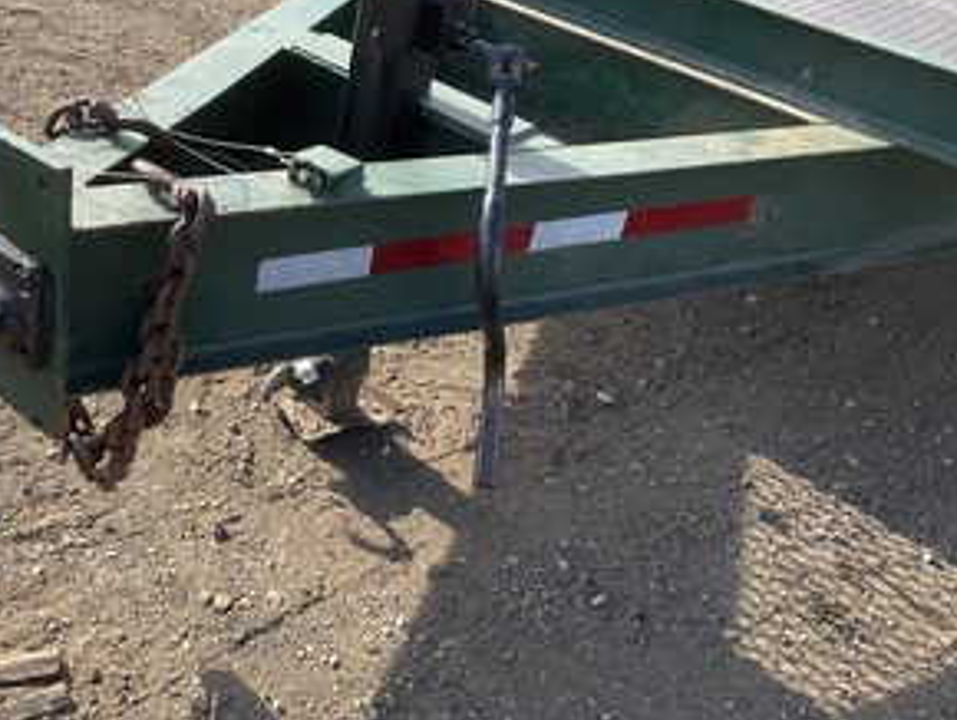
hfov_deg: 45.9
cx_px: 307
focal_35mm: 40
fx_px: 1107
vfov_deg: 35.7
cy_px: 241
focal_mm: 3
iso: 25
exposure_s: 1/380
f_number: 1.8
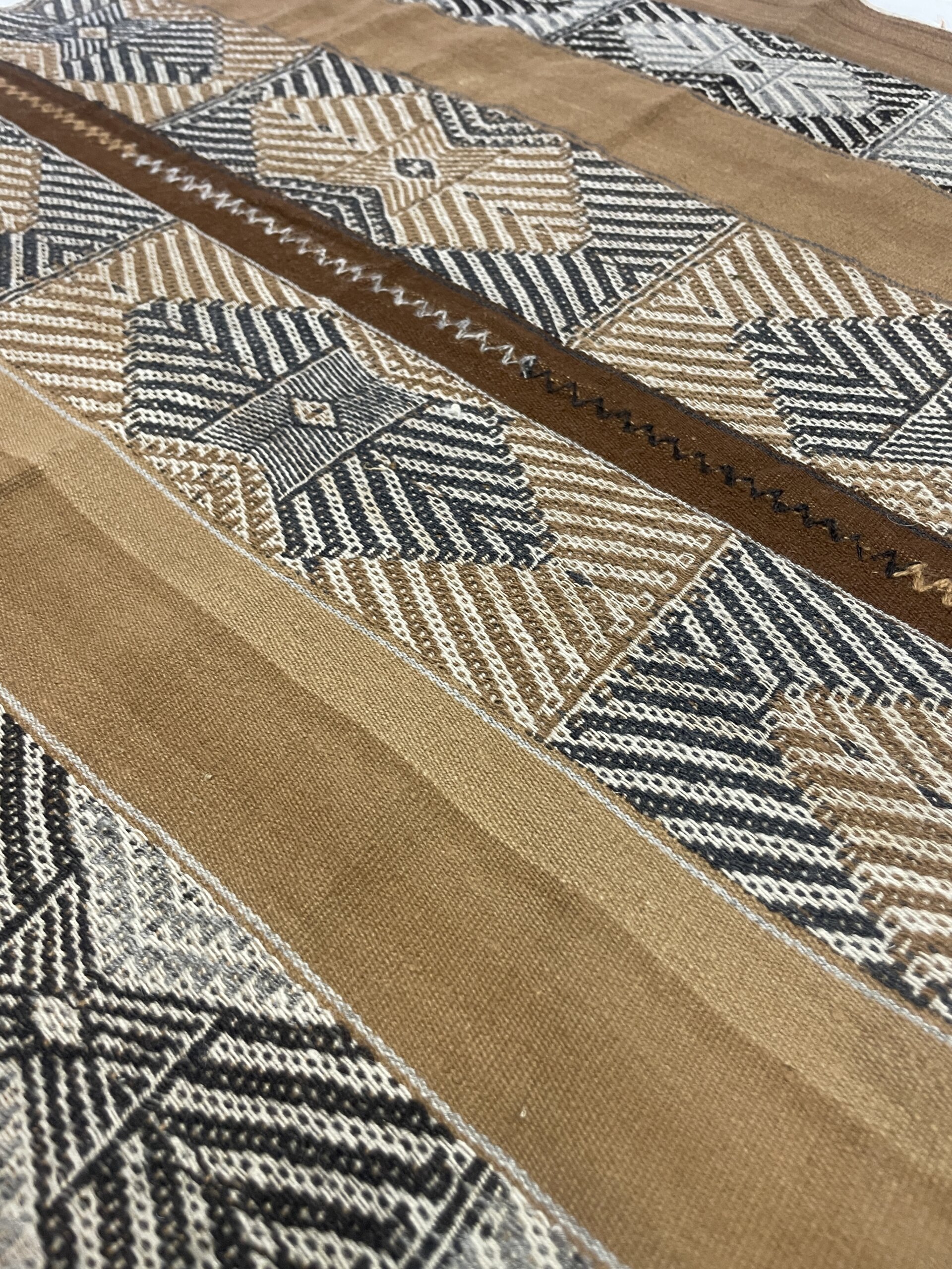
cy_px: 634
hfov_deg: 53.1
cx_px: 476
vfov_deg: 67.3
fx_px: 953
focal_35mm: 26
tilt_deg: -48.0
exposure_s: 1/60
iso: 125
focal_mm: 4.2
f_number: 1.6
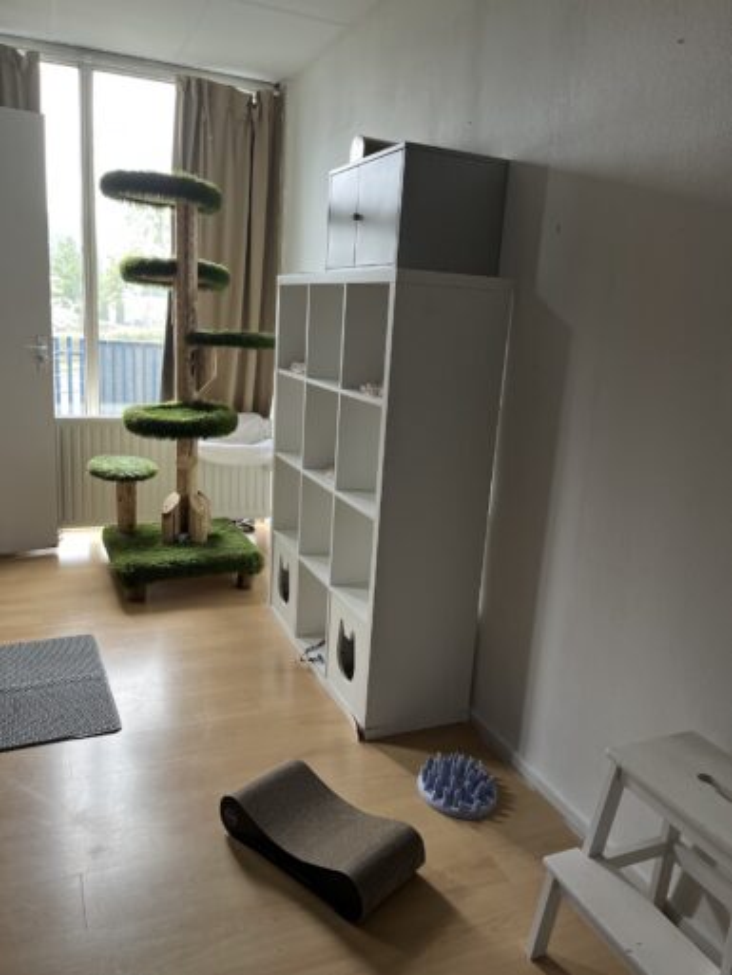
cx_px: 366
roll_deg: -3.5
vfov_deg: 67.3
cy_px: 488
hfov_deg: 53.1
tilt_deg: -13.3
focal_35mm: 26
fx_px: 733
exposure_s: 1/60
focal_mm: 5.1
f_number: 1.6
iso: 160
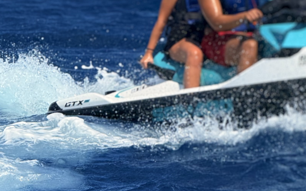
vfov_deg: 4.1
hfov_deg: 6.6
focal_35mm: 320
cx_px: 103
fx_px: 2669
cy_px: 49
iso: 80
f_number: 2.8
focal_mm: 15.66
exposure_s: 1/2212
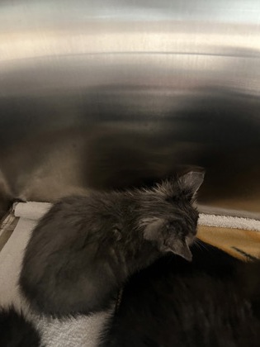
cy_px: 174
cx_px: 130
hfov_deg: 53.1
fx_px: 260
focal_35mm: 26
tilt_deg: -41.1
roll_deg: +3.6
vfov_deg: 67.3
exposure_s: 1/32
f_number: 1.5
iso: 640
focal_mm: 5.7
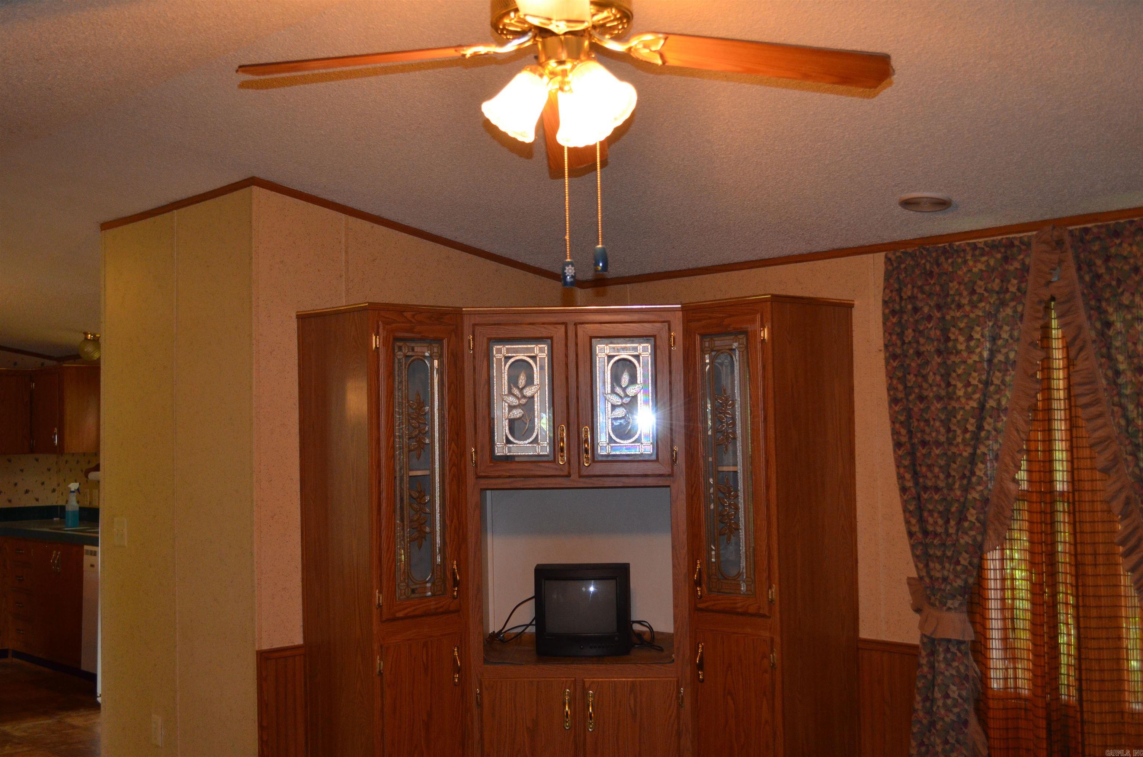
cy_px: 378
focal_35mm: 44
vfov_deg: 30.7
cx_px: 572
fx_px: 1378
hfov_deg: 45.0
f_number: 4.5
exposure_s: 1/60
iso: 900
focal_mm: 29
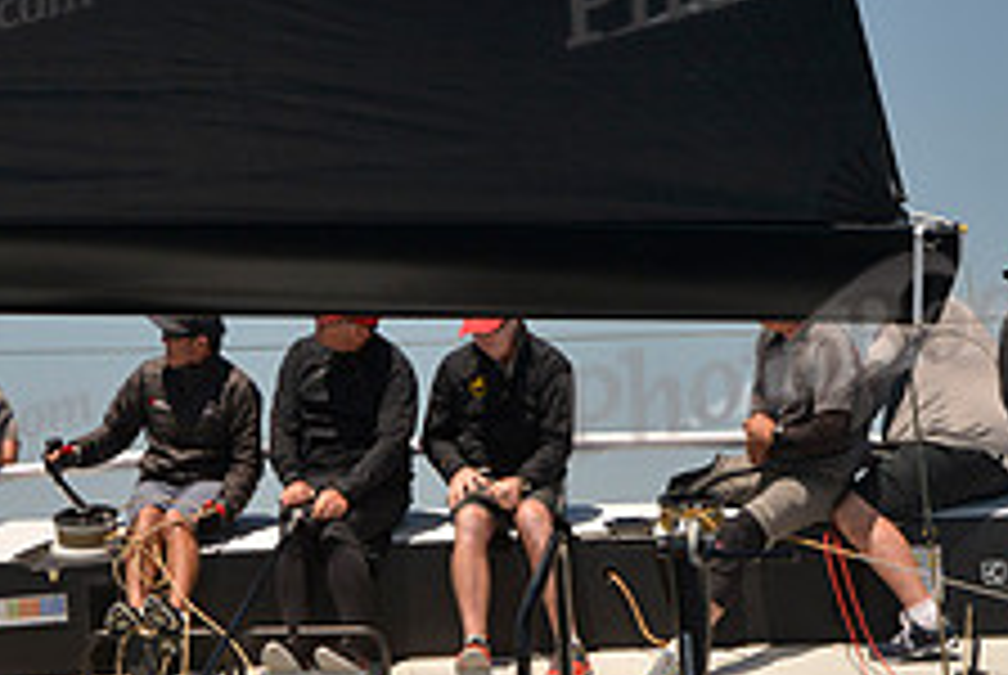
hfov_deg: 11.3
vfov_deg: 7.6
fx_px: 5075
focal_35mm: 181
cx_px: 328
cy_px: 641
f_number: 8
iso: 400
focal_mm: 70
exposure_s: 1/800
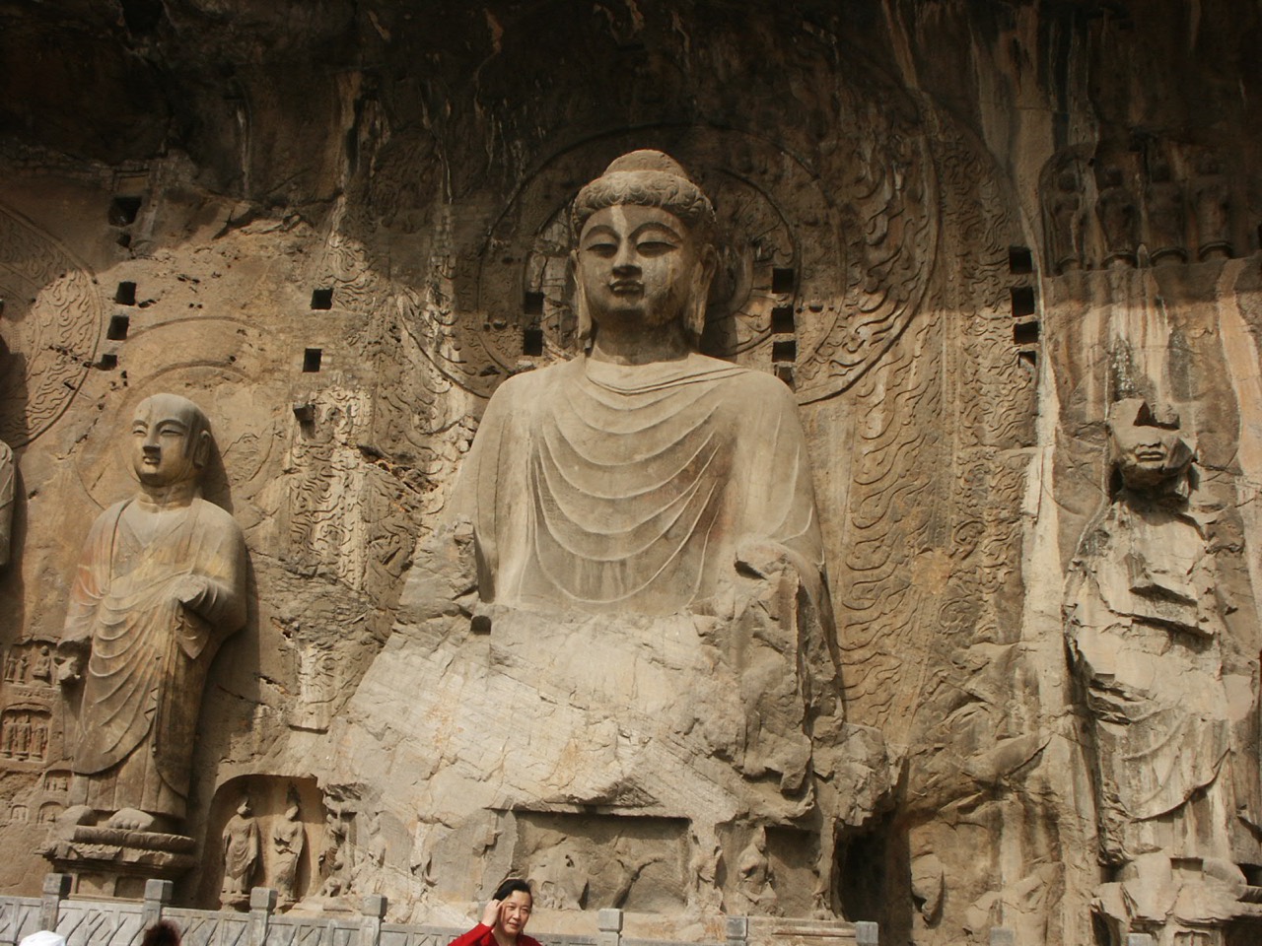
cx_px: 631
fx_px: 1276
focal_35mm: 35
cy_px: 473
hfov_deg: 52.6
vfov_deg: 40.7
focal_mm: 7.18
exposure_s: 1/250
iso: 64
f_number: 6.7
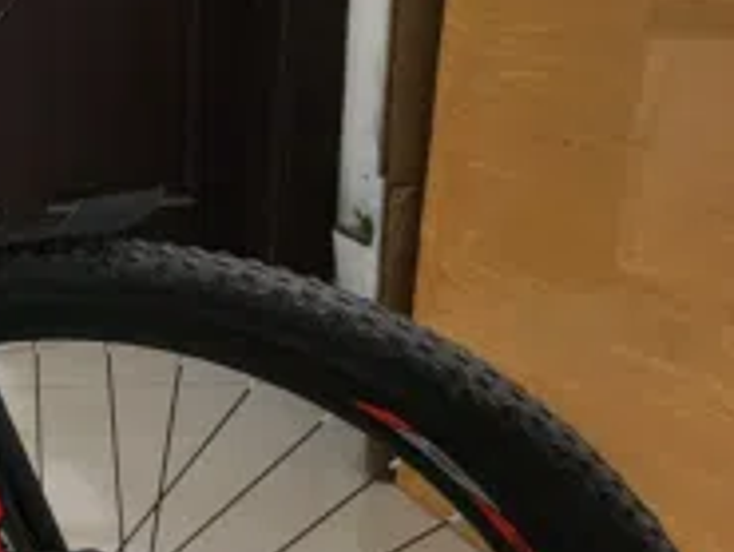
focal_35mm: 45
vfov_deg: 32.2
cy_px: 230
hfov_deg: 23.9
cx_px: -532
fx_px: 955
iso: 500
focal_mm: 2.2
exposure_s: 1/33
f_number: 2.2
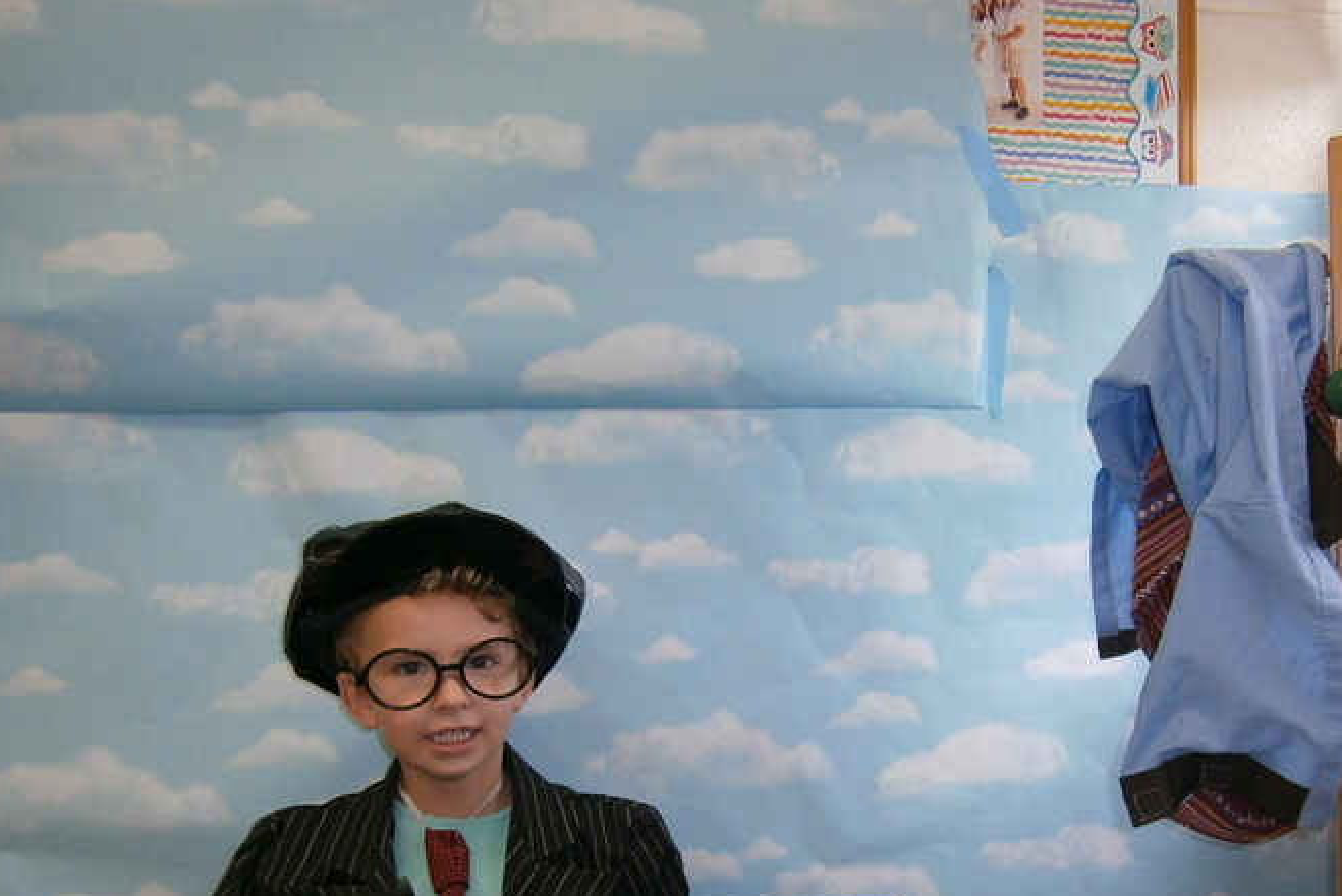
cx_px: 792
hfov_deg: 46.2
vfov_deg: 31.1
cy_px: 713
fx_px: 1566
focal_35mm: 42
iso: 125
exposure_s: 1/30
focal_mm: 4.7
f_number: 2.8
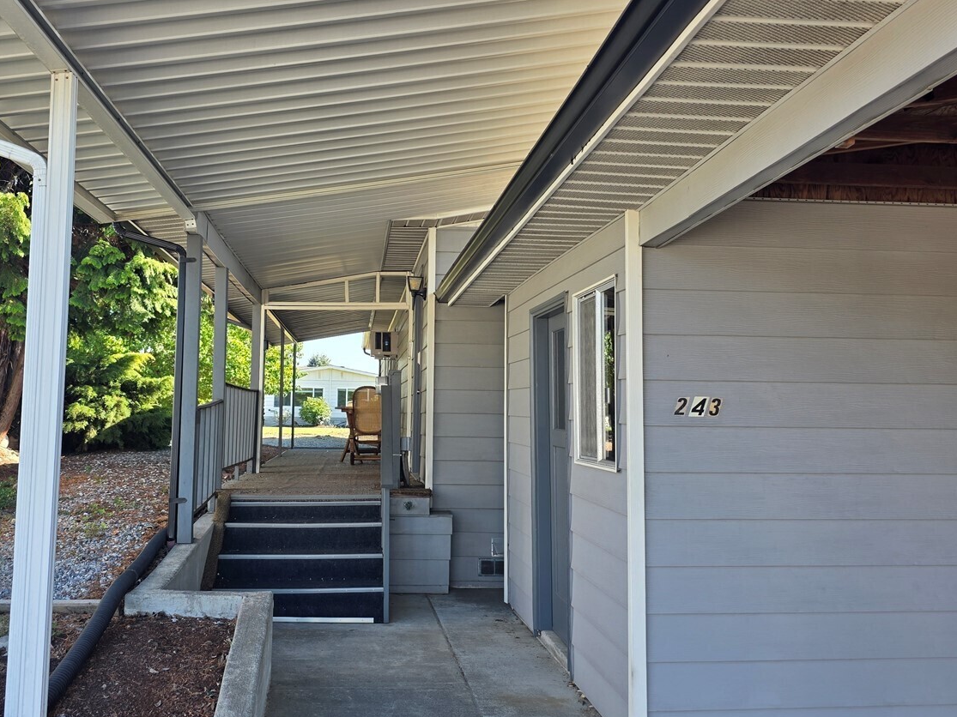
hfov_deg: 55.1
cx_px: 409
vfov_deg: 42.9
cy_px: 349
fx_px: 912
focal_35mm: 33
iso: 20
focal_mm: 6.3
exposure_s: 1/180
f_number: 1.7
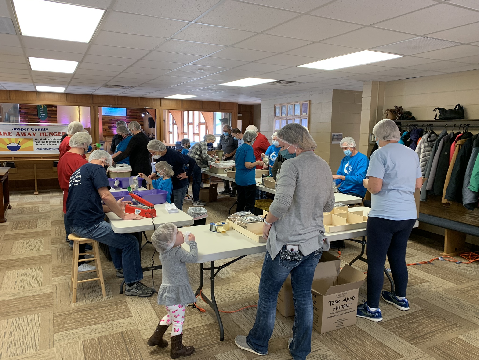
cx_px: 240
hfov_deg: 67.3
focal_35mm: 26
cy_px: 180
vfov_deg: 53.1
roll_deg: -0.5
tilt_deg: -7.6
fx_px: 360
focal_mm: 4.25
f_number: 1.8
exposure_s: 1/60
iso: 100
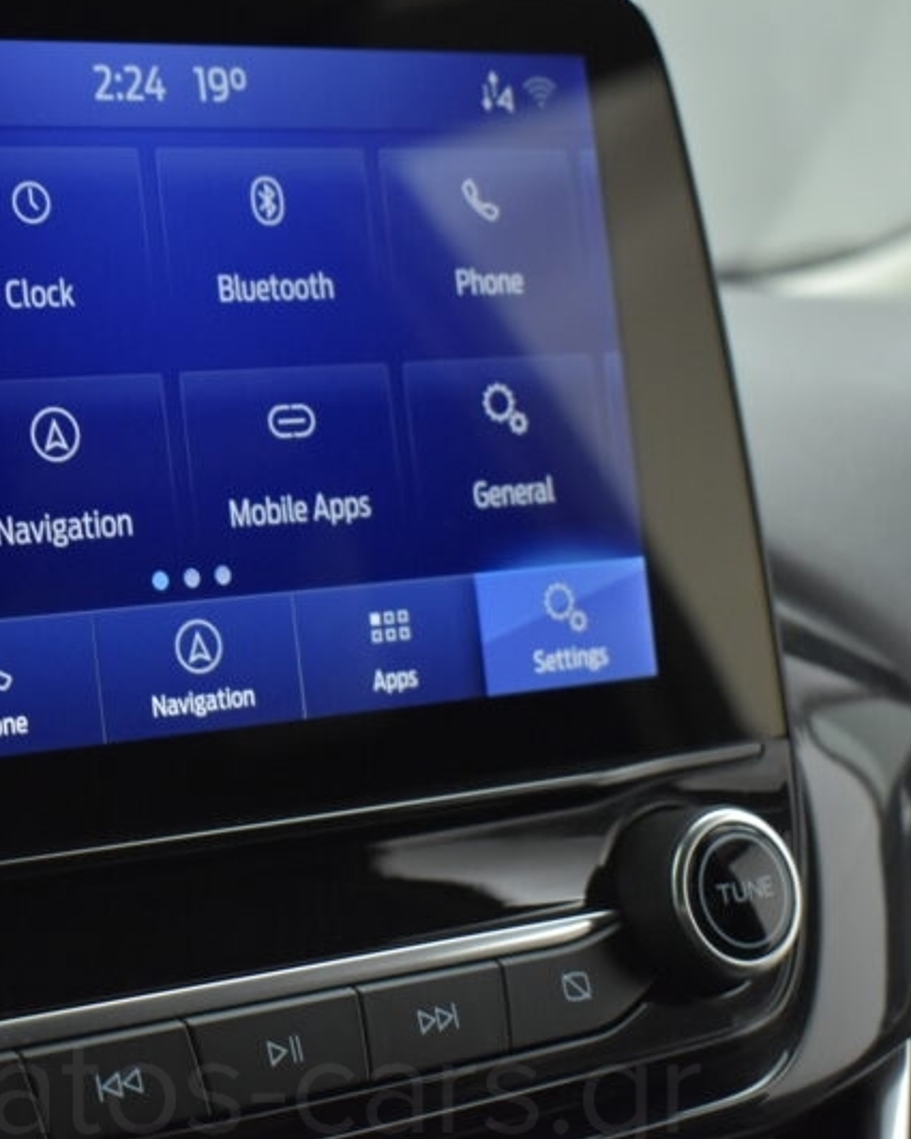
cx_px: 118
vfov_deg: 25.0
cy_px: 465
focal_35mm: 76
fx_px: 2561
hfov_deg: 19.8
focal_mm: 28
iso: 1600
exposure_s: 1/80
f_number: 4.2
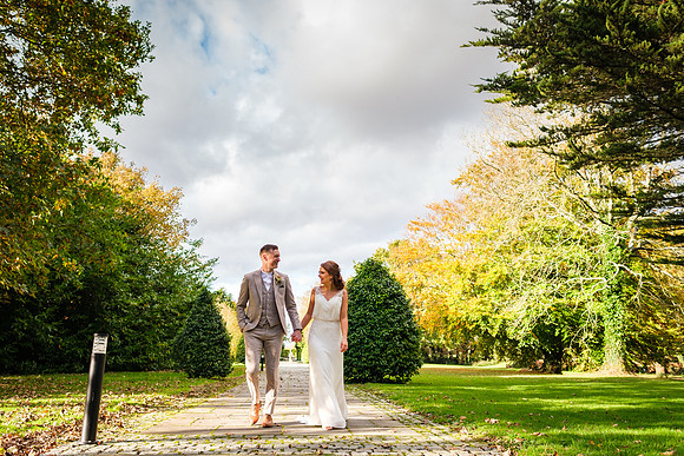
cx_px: 310
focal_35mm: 26
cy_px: 246
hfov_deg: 68.3
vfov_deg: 48.8
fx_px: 503
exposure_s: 1/500
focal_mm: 16
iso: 200
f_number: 2.5
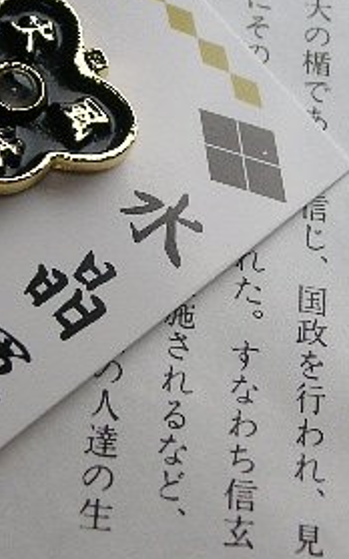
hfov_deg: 14.5
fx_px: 1372
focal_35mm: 90
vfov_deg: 23.0
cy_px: 212
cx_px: 110
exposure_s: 1/45
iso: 50
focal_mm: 6.1
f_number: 2.8
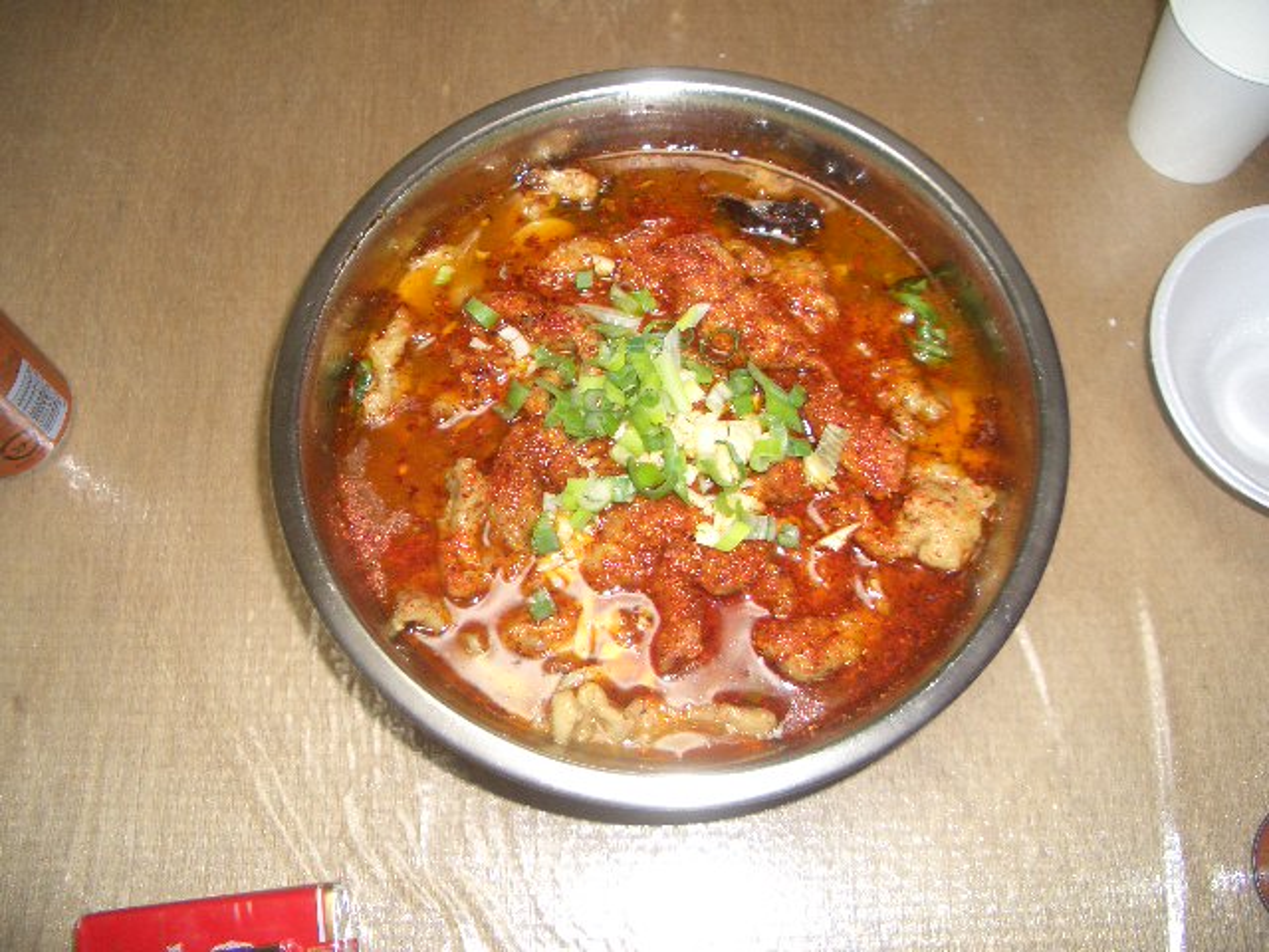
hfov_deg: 52.6
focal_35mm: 35
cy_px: 476
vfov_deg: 40.7
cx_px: 634
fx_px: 1283
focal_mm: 5.8
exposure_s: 1/60
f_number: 2.6
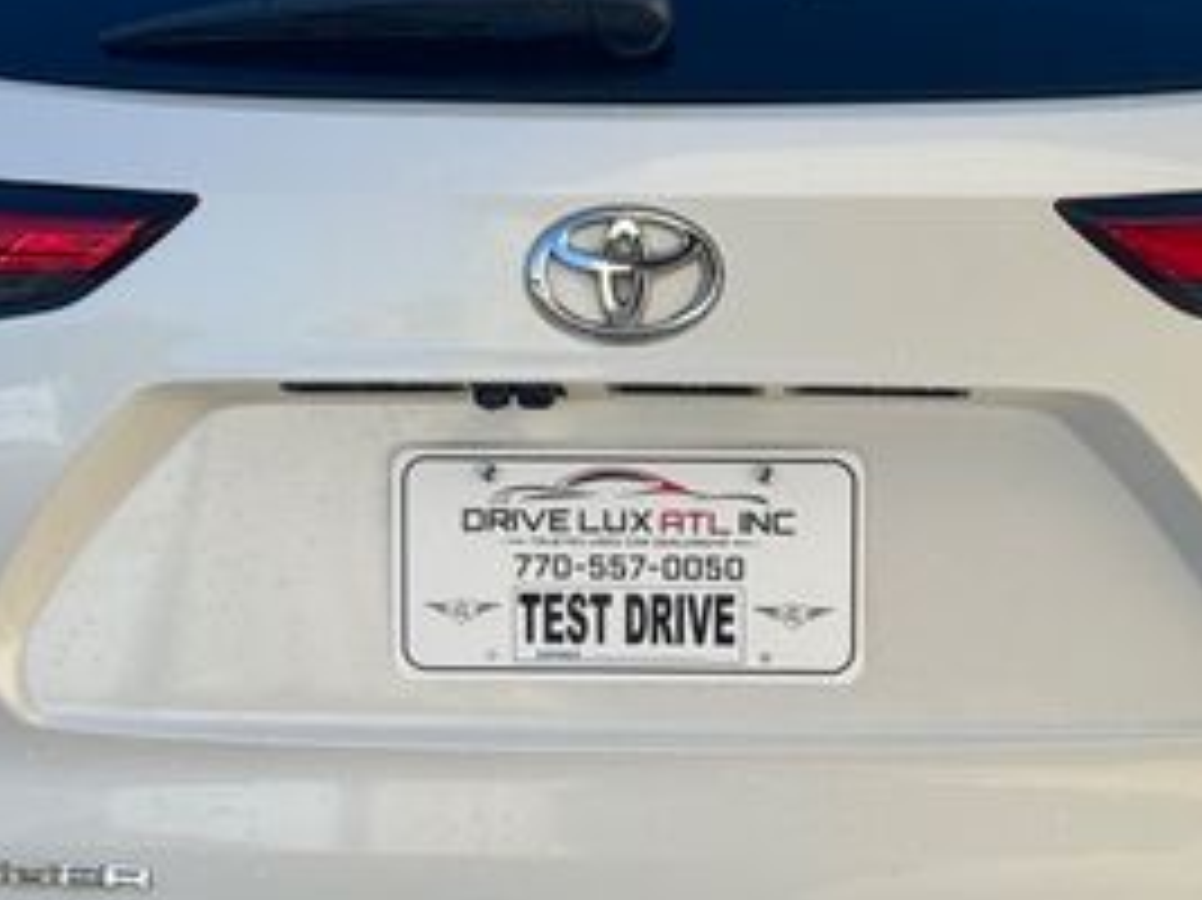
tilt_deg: -7.1
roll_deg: +0.0
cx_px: 711
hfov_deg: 17.1
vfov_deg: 12.9
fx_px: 3991
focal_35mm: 115
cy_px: 410
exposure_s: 1/2513
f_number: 1.78
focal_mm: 6.76
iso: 64
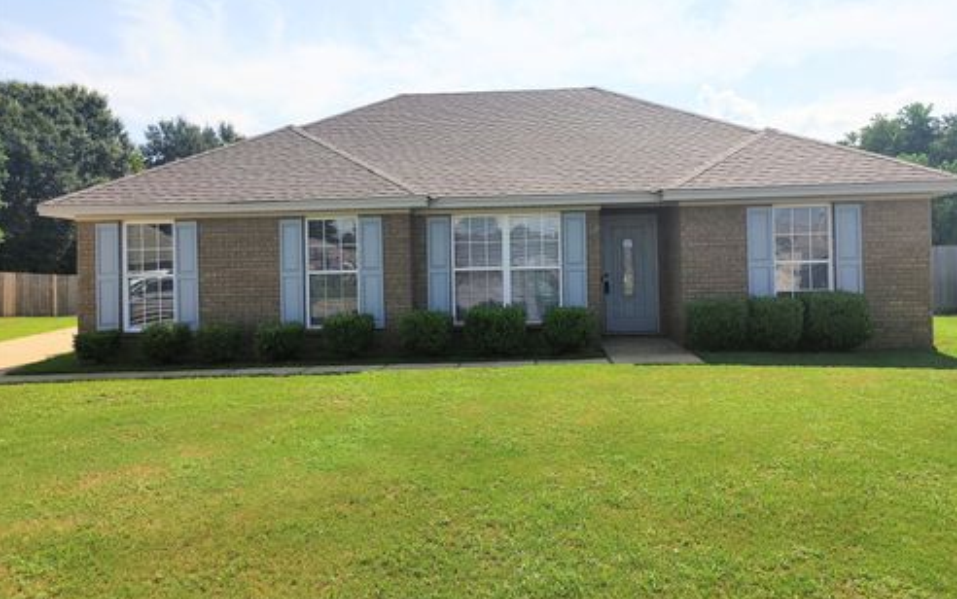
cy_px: 262
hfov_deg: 66.4
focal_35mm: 28
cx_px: 480
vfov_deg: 44.5
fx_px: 731
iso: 50
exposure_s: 1/4167
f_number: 1.8
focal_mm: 5.58
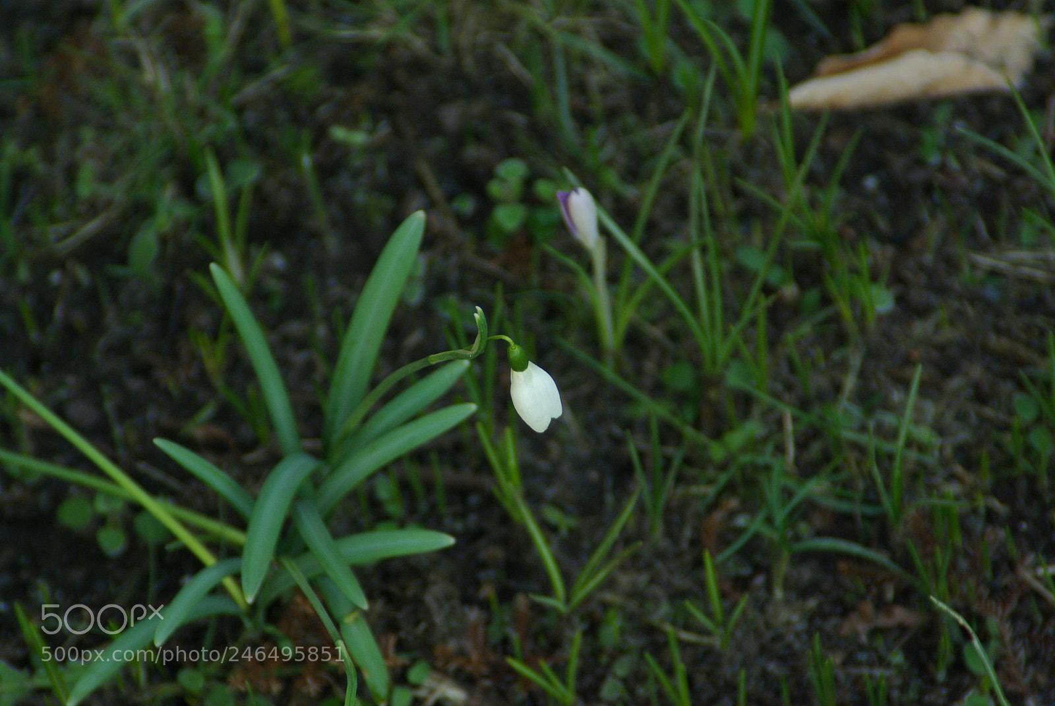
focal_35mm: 300
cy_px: 353
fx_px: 8802
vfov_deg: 4.6
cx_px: 528
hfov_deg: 6.9
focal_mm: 200
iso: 400
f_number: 5.6
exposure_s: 1/125
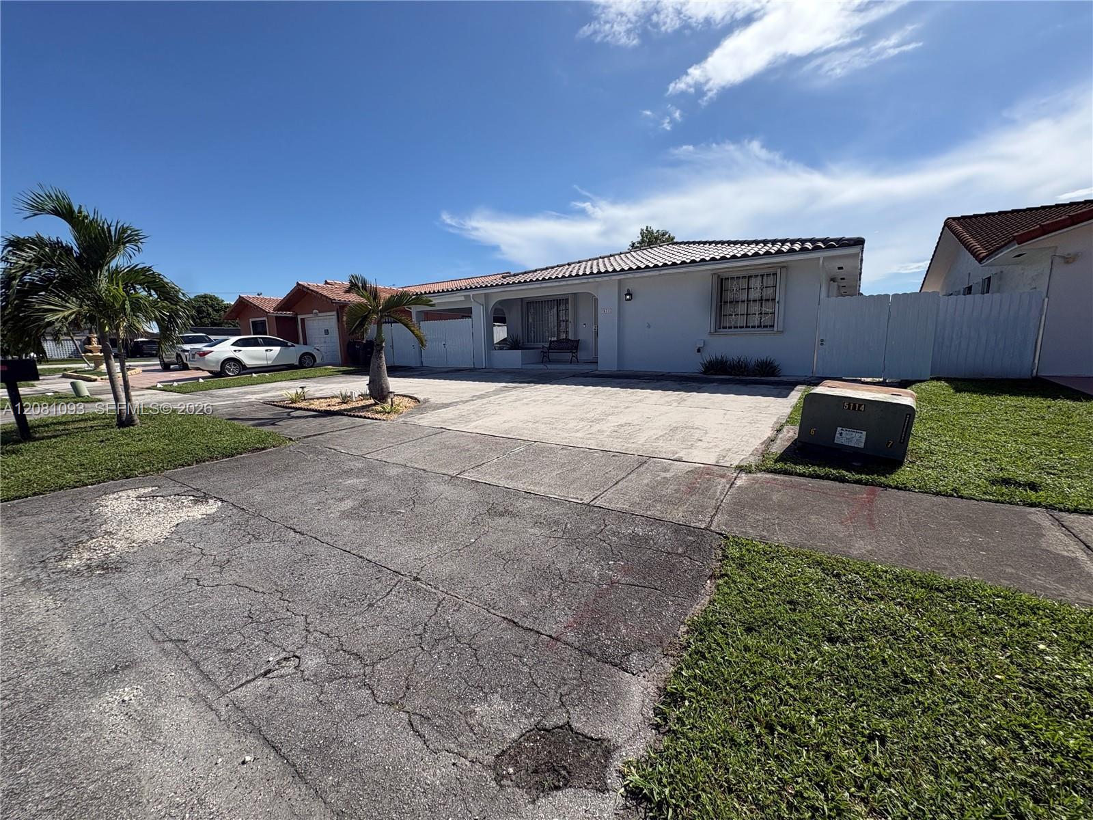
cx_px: 546
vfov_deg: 85.7
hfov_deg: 102.1
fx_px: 442
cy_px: 410
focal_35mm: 14
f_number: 2.2
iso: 50
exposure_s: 1/2874
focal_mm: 2.22
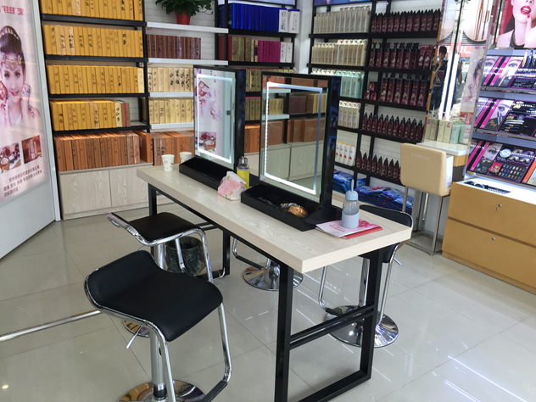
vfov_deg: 48.2
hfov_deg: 61.7
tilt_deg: -16.3
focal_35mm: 29
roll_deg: -2.6
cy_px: 201
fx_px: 449
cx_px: 268
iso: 32
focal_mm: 4.15
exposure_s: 1/50
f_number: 2.2
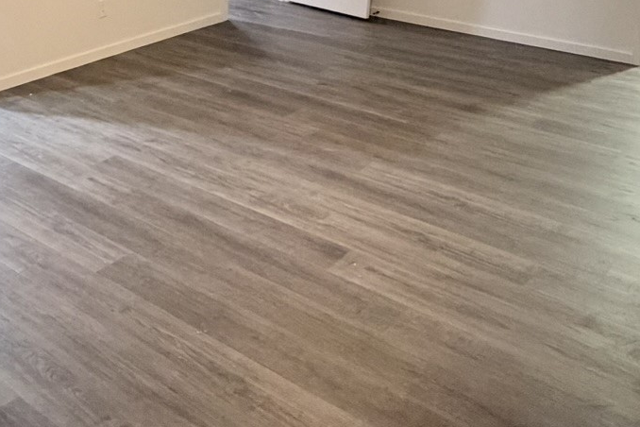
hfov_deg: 43.1
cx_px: 158
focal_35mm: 44
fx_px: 782
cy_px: 52
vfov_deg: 29.4
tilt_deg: -16.8
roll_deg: +0.7
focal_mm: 2.22
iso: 1000
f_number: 2.2
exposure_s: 1/60
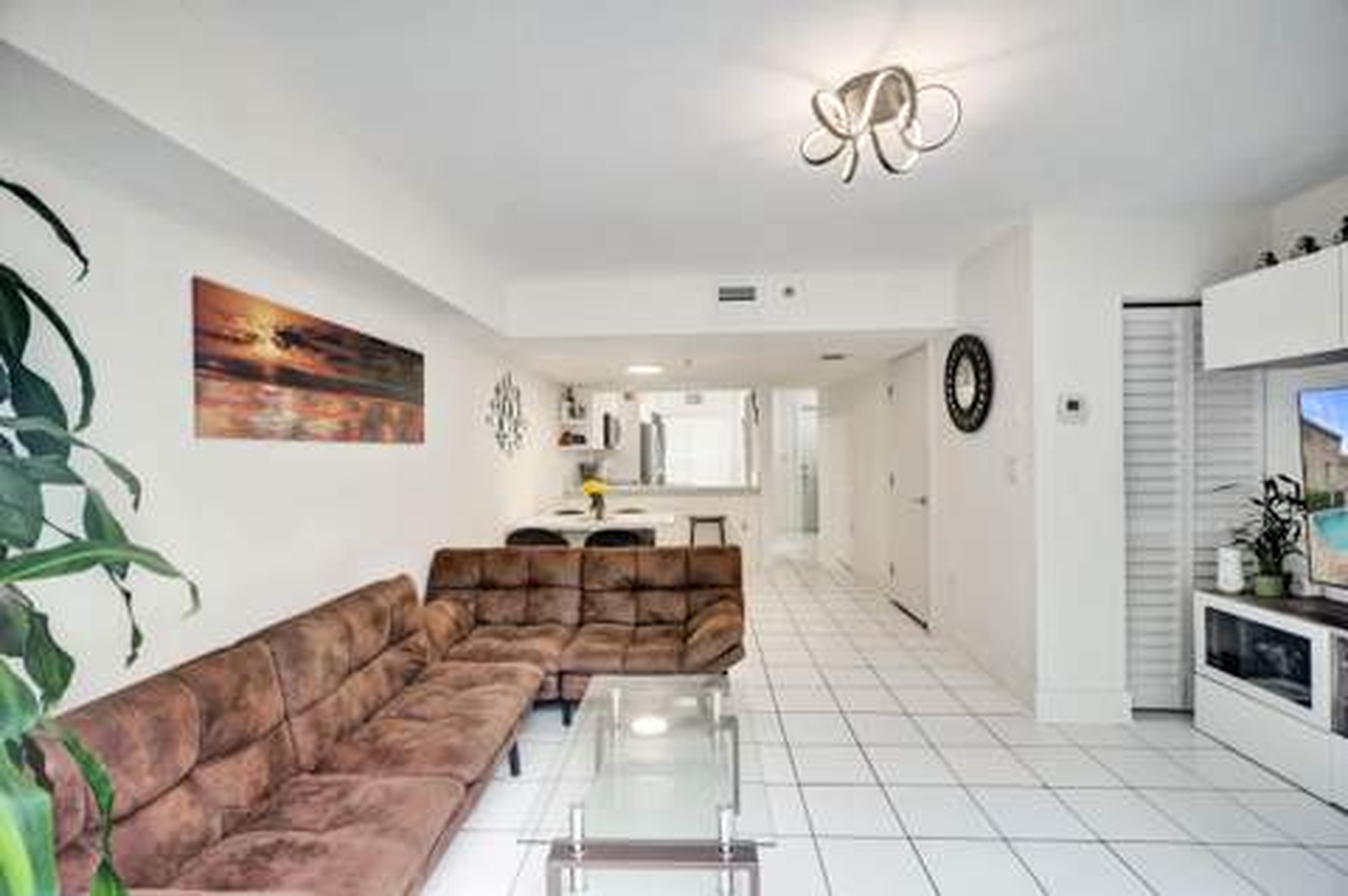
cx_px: 674
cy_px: 448
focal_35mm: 16
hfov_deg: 96.8
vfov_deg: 73.6
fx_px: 598
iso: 400
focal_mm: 16
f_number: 4
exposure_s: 1/125
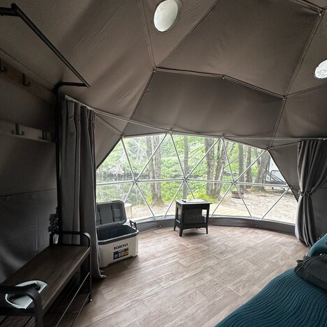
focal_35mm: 17
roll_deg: -3.9
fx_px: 182
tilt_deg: -7.1
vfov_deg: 83.5
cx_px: 162
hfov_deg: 84.0
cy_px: 187
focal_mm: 2.22
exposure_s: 1/99
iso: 200
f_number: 2.2
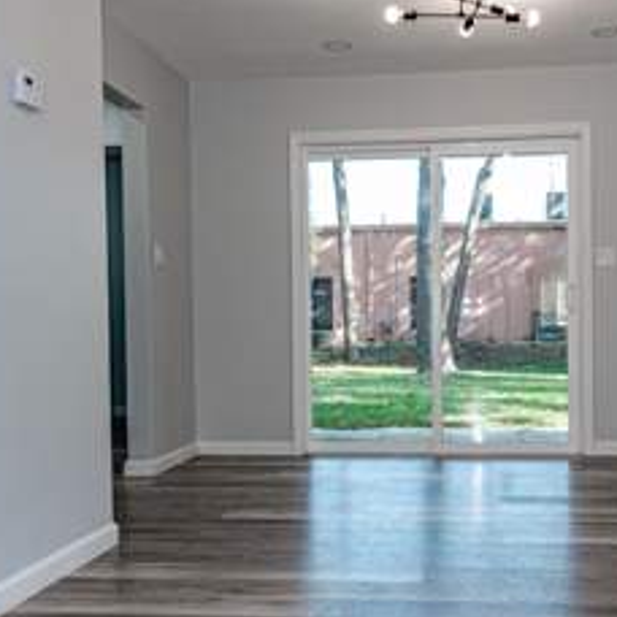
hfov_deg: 38.9
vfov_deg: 39.1
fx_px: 867
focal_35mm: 43
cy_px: 341
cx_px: 395
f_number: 7.1
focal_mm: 24
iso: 500
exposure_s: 1/125
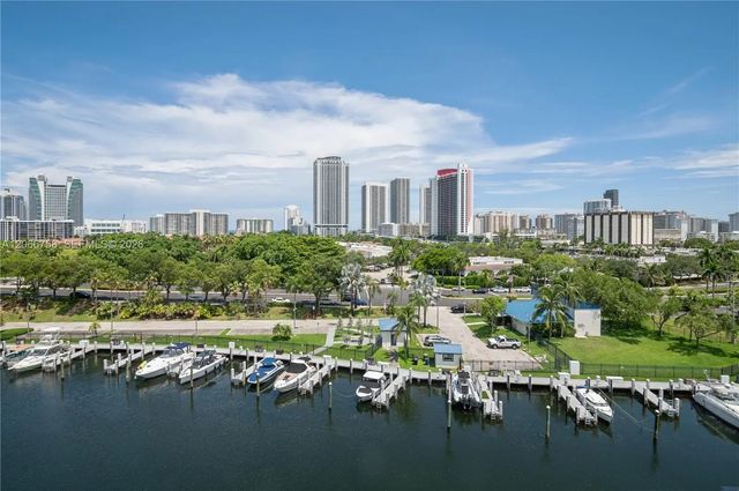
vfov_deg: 67.2
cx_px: 370
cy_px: 246
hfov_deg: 90.1
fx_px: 369
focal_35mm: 18
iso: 250
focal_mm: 18
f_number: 8
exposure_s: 1/640
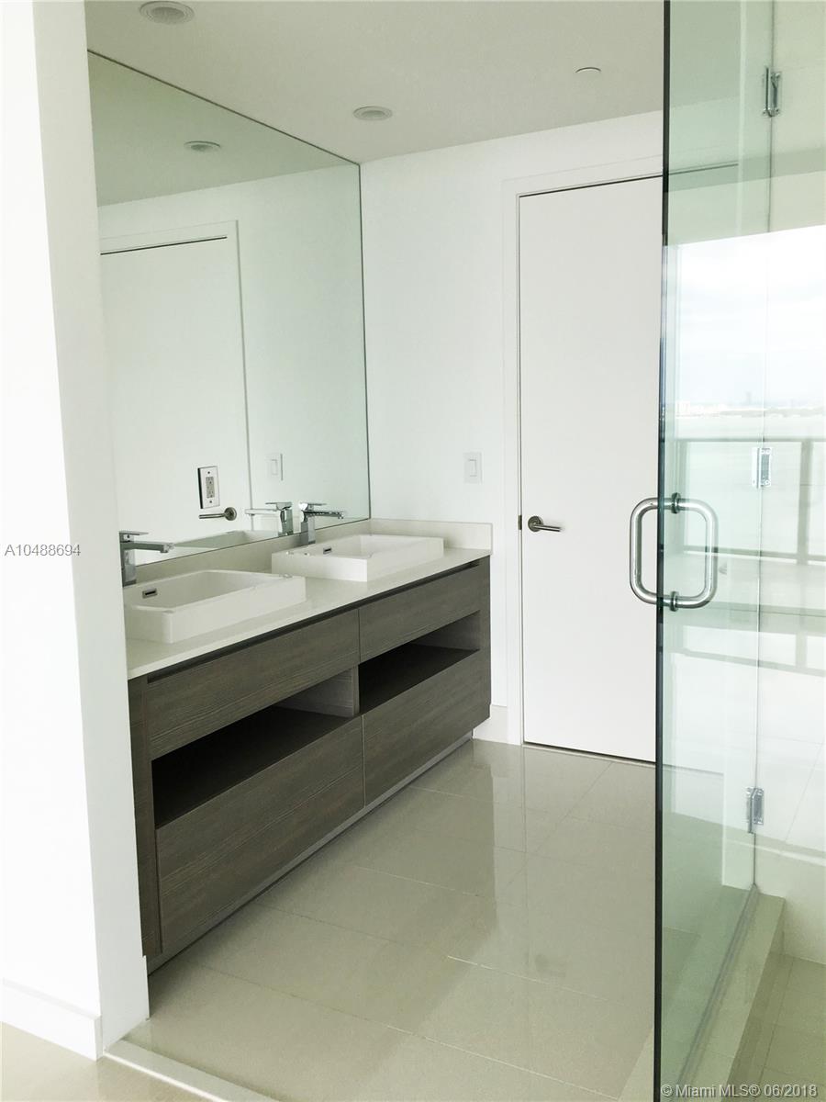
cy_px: 551
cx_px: 413
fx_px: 923
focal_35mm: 29
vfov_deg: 61.7
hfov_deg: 48.2
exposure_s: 1/120
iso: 32
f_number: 2.2
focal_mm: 4.15
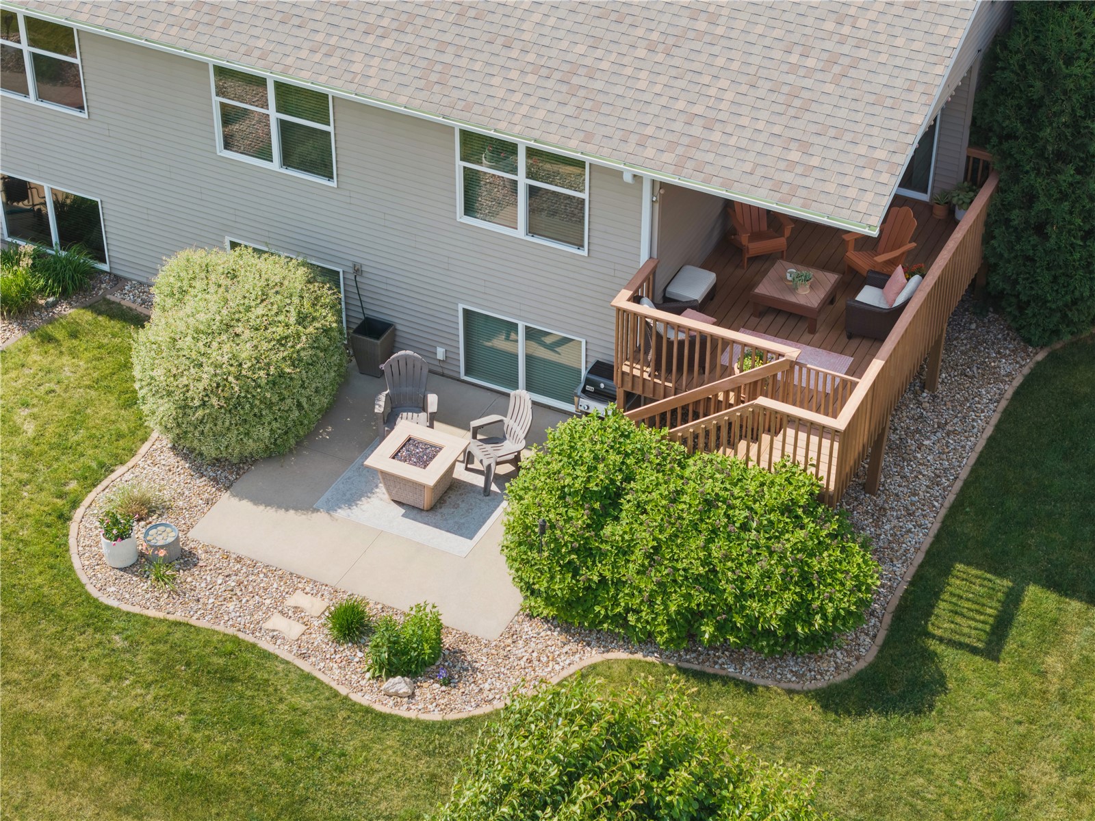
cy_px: 410
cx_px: 548
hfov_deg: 27.8
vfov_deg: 21.0
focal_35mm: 70
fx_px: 2214
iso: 150
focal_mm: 19.4
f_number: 2.8
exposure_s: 1/730
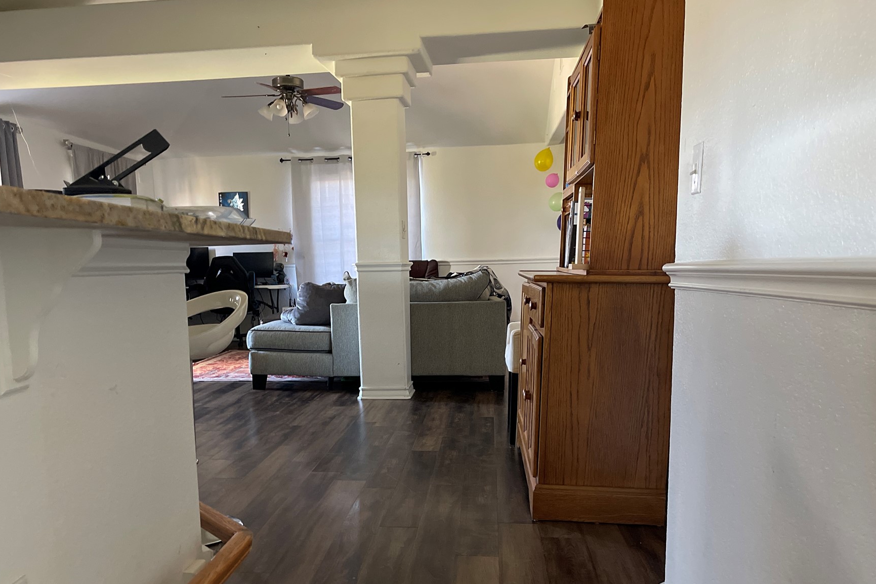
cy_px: 371
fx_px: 779
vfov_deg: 40.8
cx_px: 373
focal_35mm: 32
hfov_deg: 58.5
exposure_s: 1/58
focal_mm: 5.1
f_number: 1.6
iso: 500
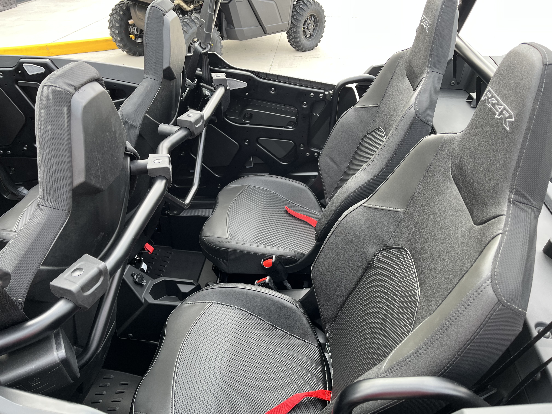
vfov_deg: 53.1
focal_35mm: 26
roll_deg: +0.2
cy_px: 207
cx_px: 276
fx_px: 415
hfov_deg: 67.3
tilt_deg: -34.9
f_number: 1.6
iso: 50
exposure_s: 1/122
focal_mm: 5.1
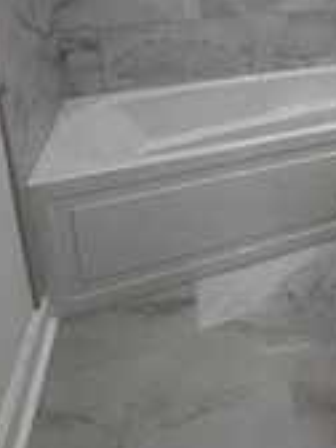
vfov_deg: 41.7
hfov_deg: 28.7
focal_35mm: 40
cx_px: 448
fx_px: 518
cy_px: 19
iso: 100
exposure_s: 1/120
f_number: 2.2
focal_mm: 2.22
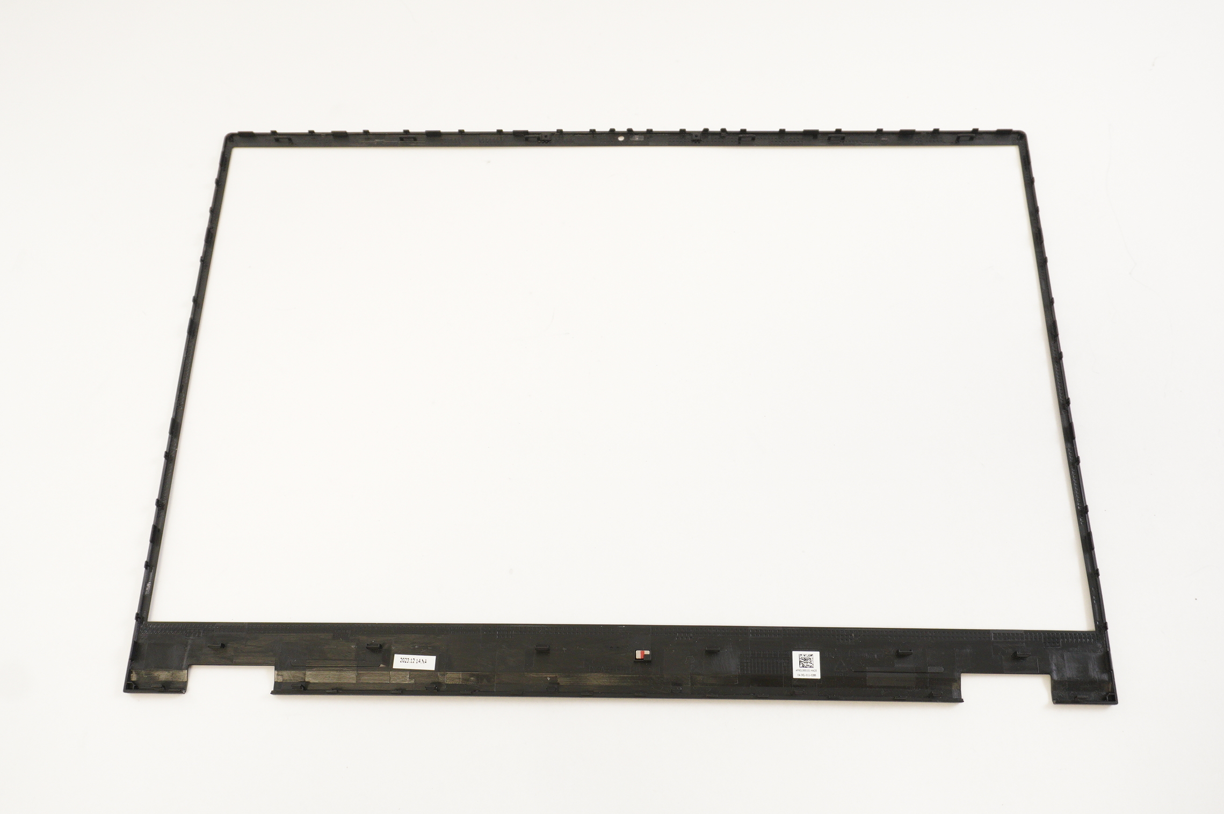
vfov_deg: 38.2
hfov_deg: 55.1
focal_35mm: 35
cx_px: 615
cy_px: 415
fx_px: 1174
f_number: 5.6
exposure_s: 1/30
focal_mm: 21
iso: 1000
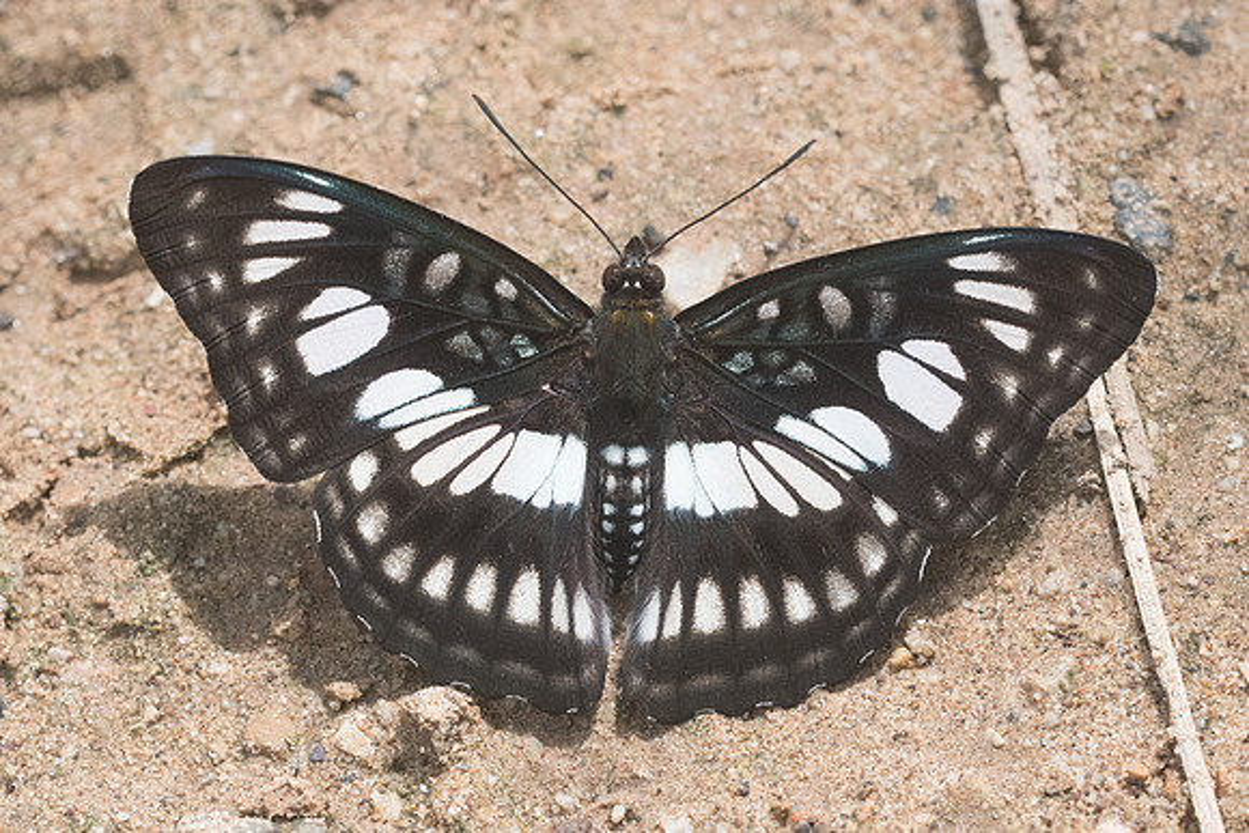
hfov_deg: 4.5
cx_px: 658
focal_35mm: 453
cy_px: 481
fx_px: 15721
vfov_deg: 3.0
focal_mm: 150
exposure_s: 1/1000
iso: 800
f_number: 5.6
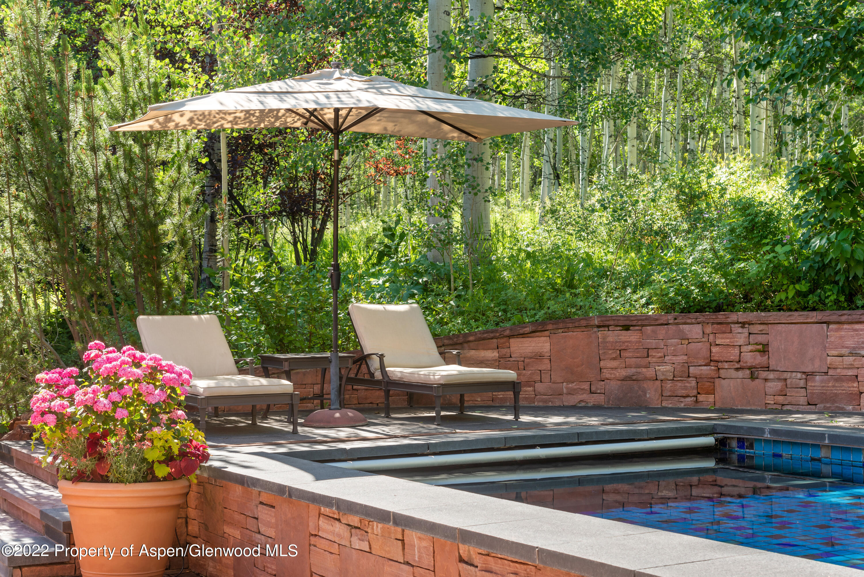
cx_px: 432
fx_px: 1488
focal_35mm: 62
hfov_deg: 32.4
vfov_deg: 21.9
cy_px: 288
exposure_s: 1/30
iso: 100
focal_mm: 62
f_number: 8
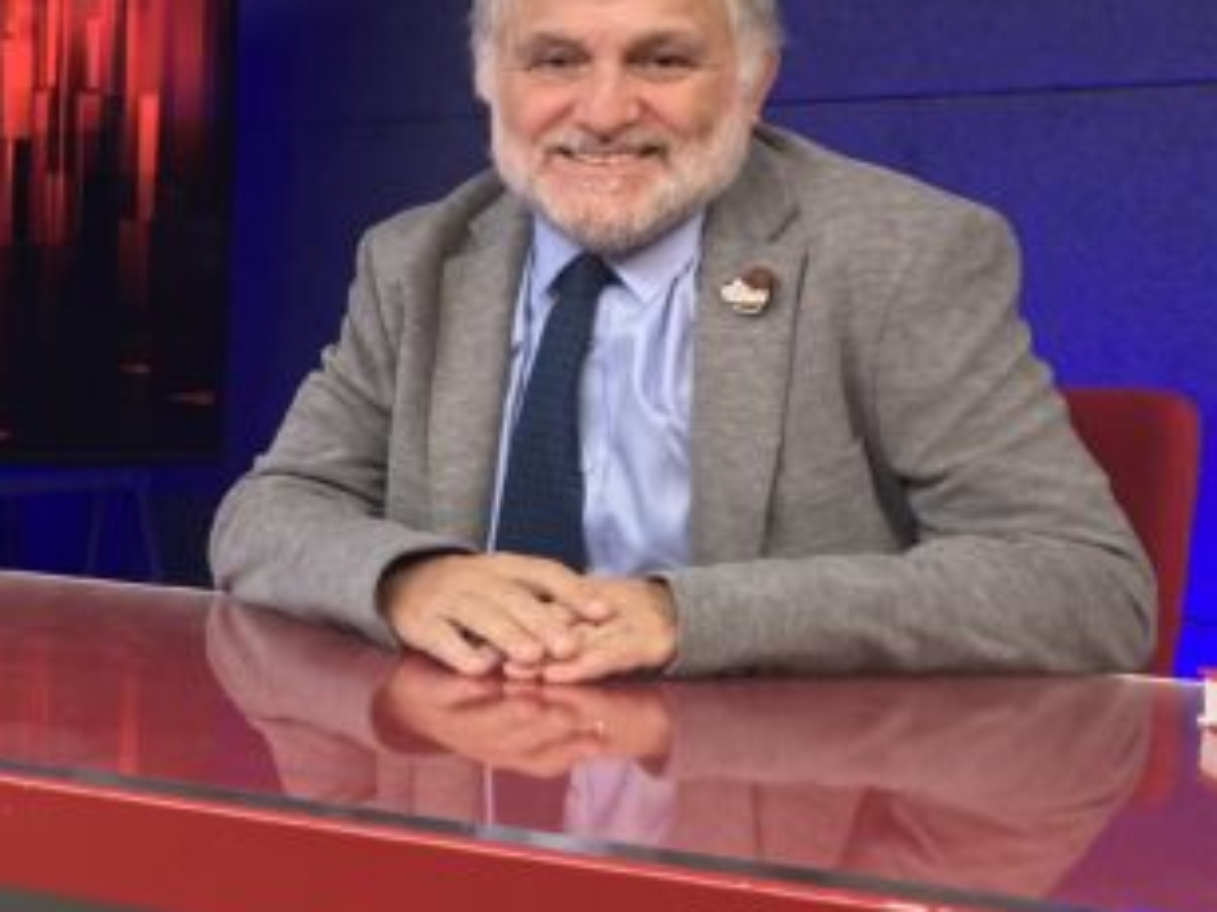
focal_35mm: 70
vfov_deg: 21.0
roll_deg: +0.0
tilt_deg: -6.6
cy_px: 563
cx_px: -262
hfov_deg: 24.9
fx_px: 2460
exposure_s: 1/83
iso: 80
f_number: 1.8
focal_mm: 3.99
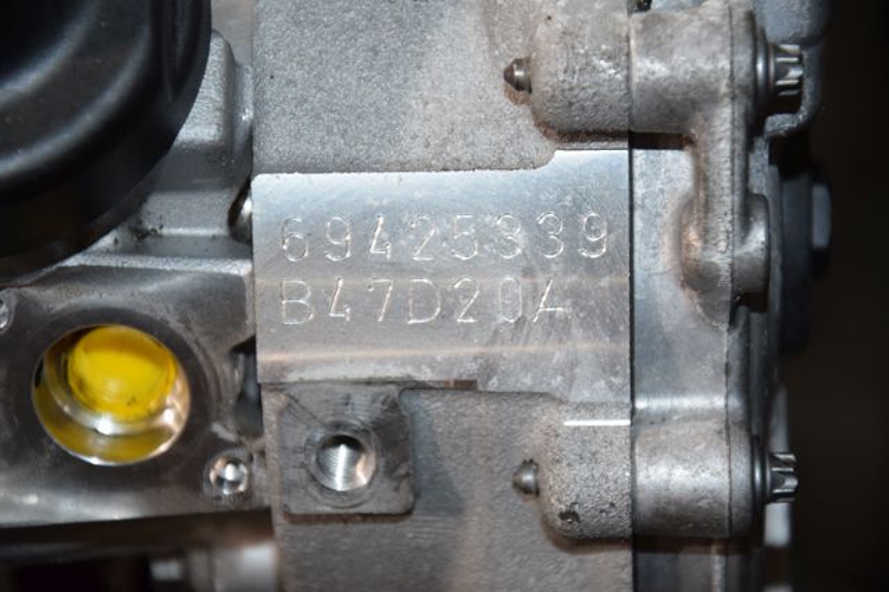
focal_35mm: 158
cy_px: 296
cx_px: 444
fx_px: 3887
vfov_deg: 8.7
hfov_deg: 13.0
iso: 1600
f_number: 5.6
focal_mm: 105
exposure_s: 1/60
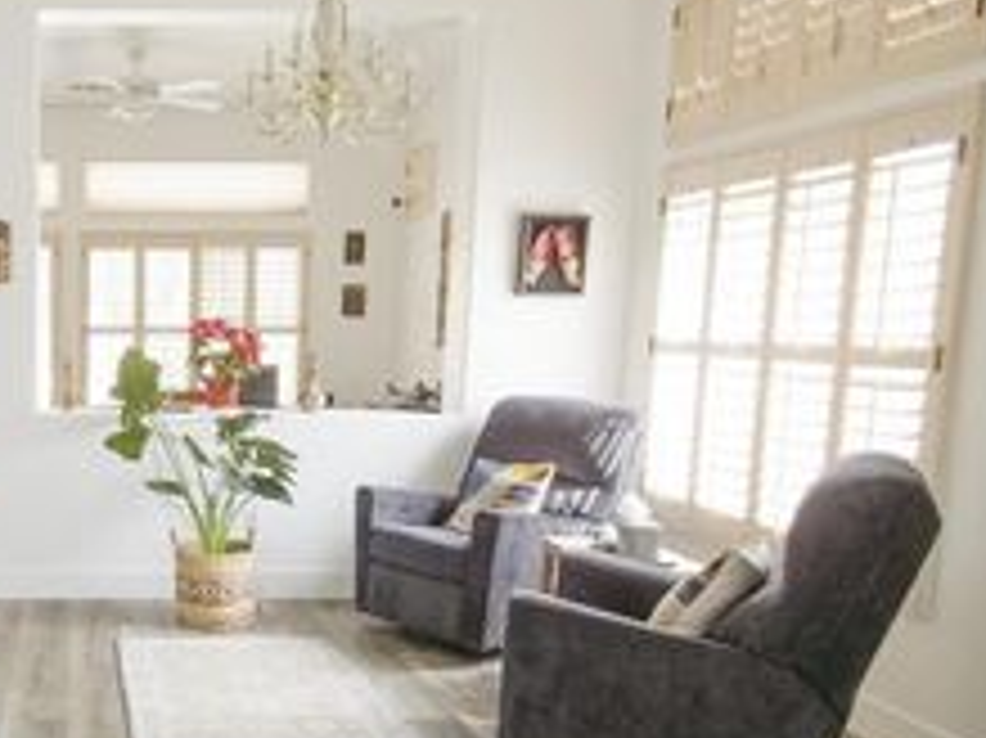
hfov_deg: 44.2
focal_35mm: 38
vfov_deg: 37.2
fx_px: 1082
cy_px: 508
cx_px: 81
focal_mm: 2.2
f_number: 2.2
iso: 125
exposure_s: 1/60
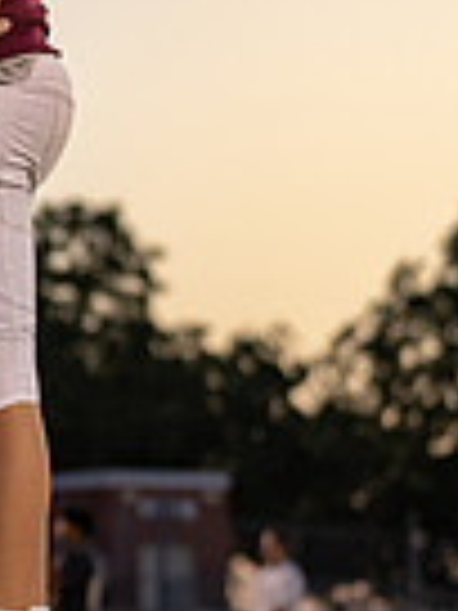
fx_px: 5875
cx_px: -675
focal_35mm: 333
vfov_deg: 5.9
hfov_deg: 4.4
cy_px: 204
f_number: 2.8
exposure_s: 1/500
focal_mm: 70
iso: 800
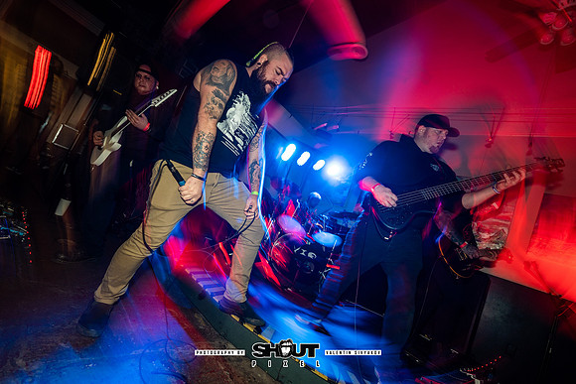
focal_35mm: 14
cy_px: 192
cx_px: 288
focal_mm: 14
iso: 160
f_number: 2.8
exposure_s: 1/10
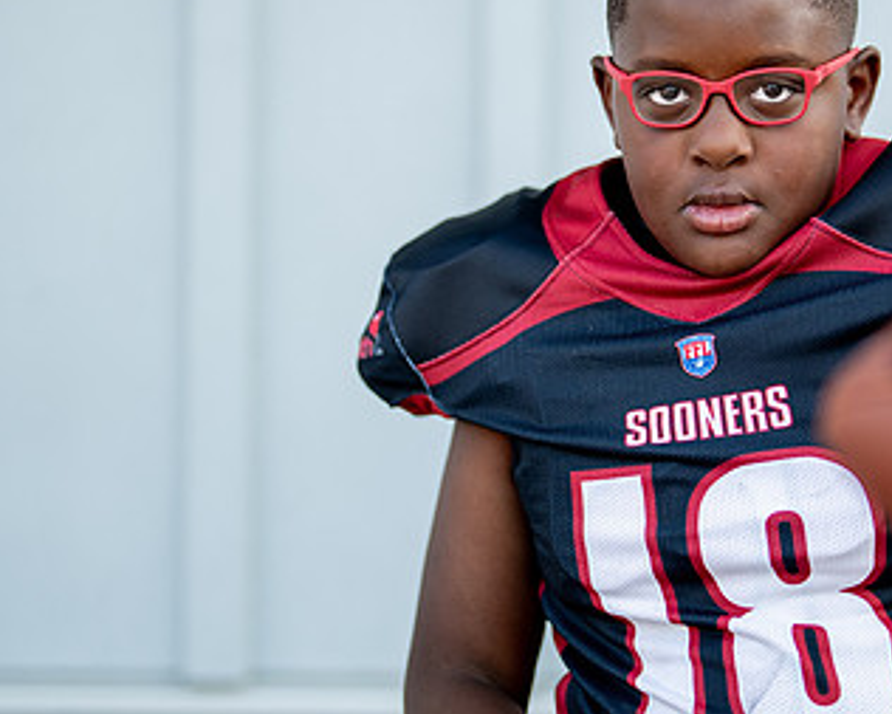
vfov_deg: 14.7
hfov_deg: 18.1
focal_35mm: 105
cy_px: 258
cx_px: 699
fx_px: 2773
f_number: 1.2
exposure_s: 1/1250
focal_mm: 50
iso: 160
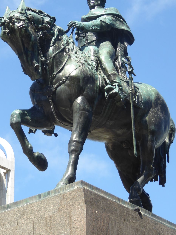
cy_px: 90
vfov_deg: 13.2
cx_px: 98
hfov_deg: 10.0
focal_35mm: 149
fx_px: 1010
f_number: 5.1
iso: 80
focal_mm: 19
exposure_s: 1/200
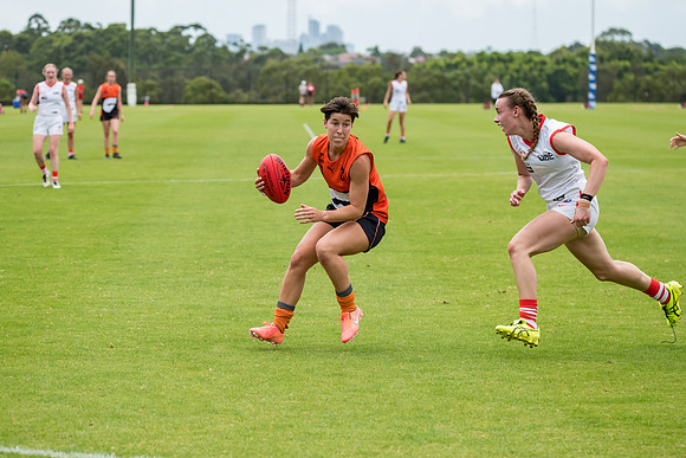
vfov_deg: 8.5
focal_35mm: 161
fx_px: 3078
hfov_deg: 12.7
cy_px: 226
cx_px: 327
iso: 800
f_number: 7.1
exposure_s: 1/1600
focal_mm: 150
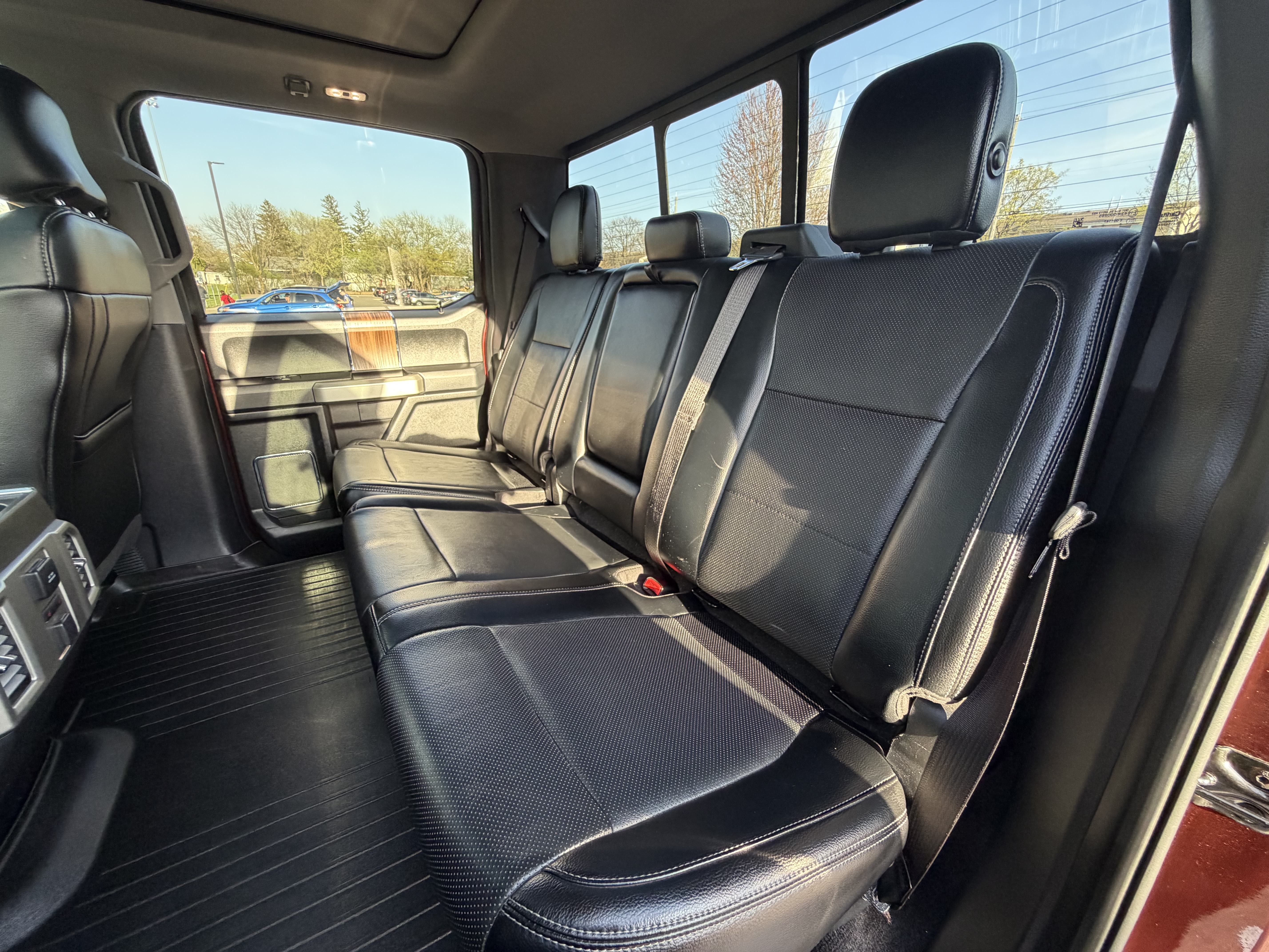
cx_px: 634
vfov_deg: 85.7
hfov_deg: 102.1
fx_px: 513
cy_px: 476
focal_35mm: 14
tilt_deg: -20.5
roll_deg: -1.3
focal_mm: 2.22
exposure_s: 1/121
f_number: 2.2
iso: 200
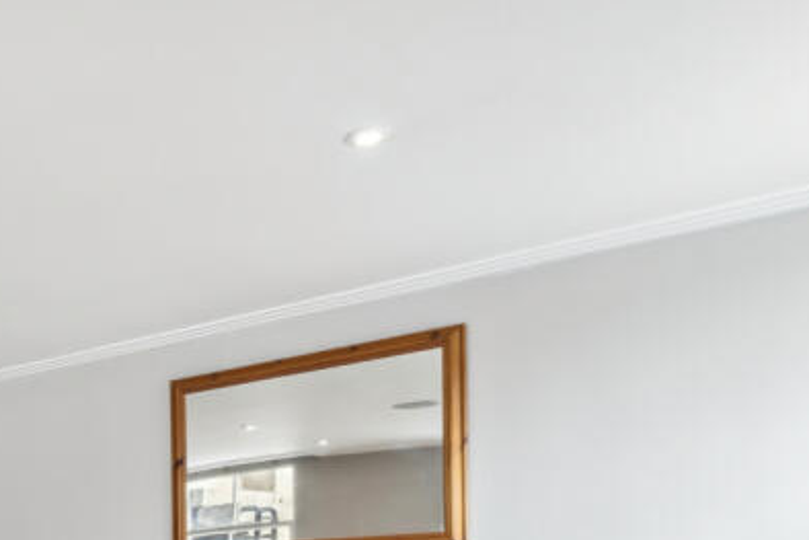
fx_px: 877
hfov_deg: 39.1
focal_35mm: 39
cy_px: 646
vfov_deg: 29.5
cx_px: -113
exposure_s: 1/7
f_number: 11
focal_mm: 10
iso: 400
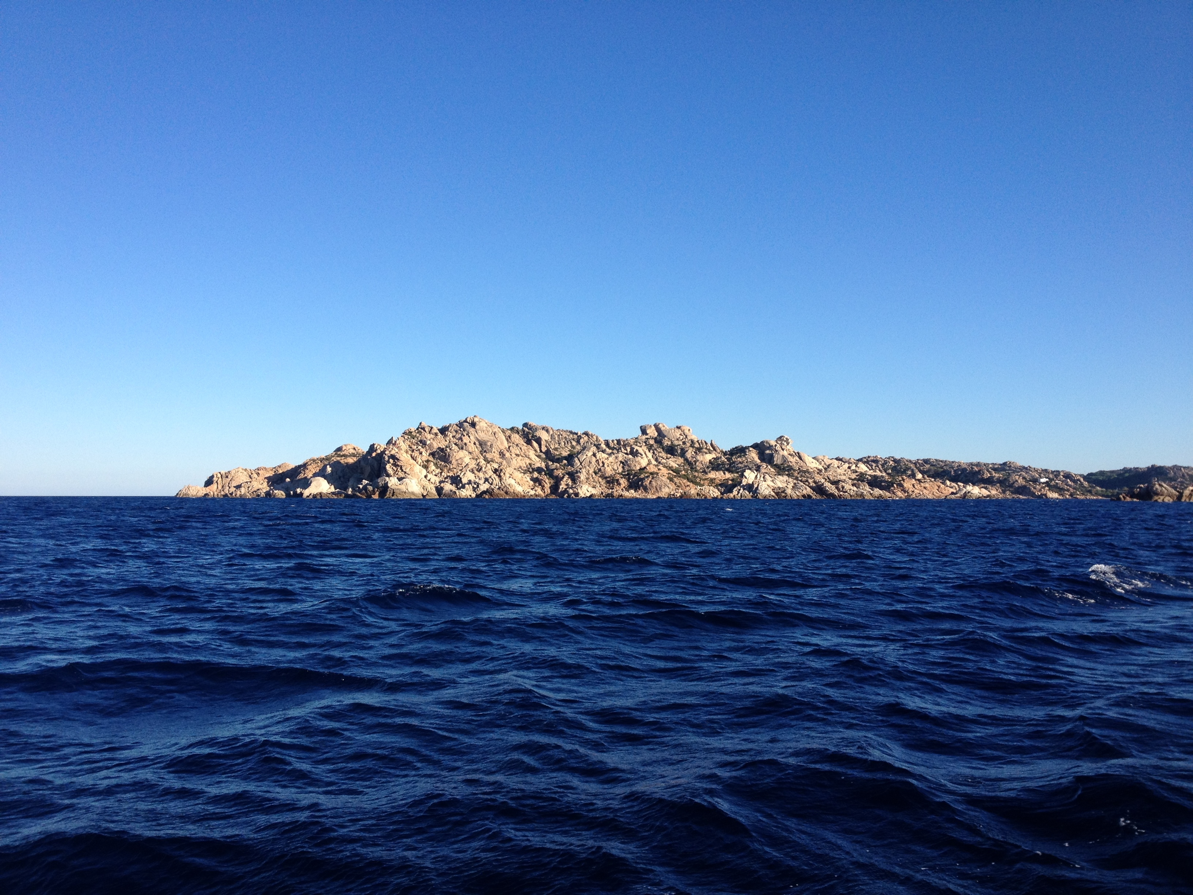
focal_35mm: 35
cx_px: 596
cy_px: 448
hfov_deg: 52.6
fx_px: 1206
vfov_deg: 40.7
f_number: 2.4
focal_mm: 4.28
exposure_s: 1/1346
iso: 64
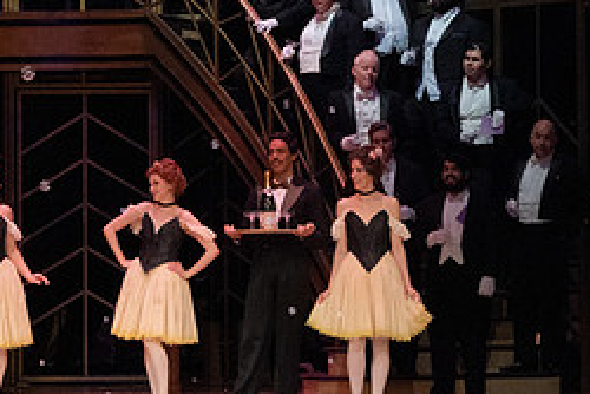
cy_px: 1
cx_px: 40
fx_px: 4116
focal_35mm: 251
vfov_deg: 5.5
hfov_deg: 8.2
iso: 12800
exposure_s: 1/400
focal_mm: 108
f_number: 16
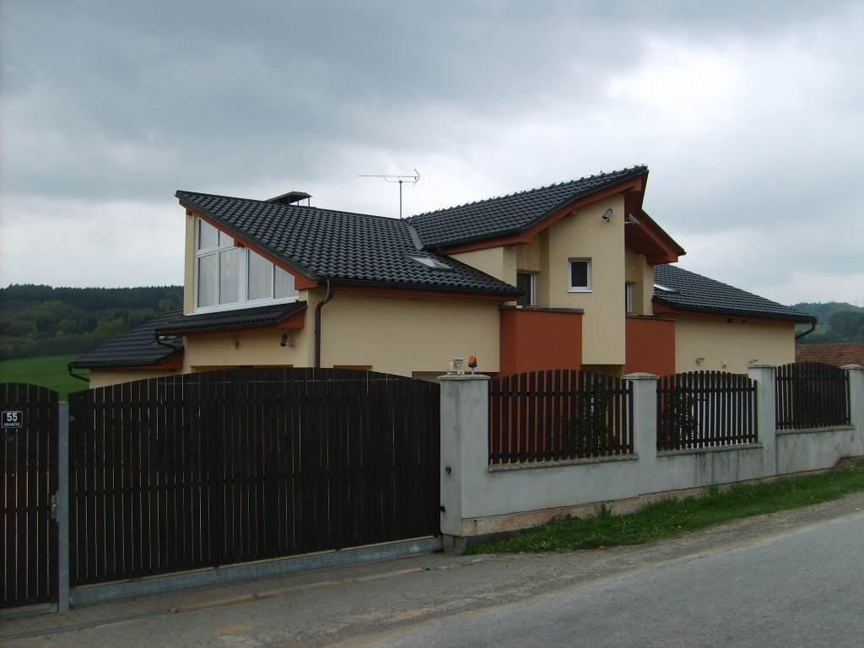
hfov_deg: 52.6
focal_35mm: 35
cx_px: 432
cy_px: 324
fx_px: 874
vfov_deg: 40.7
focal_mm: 5.8
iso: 50
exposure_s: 1/500
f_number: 2.8
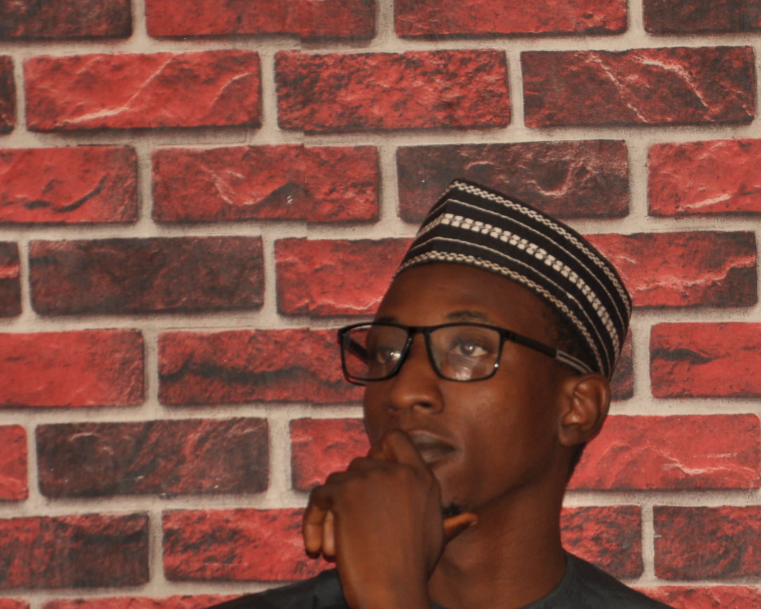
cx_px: 539
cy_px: 368
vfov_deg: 5.1
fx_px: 6777
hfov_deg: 6.4
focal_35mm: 301
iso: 200
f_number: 5.6
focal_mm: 105
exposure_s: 1/60
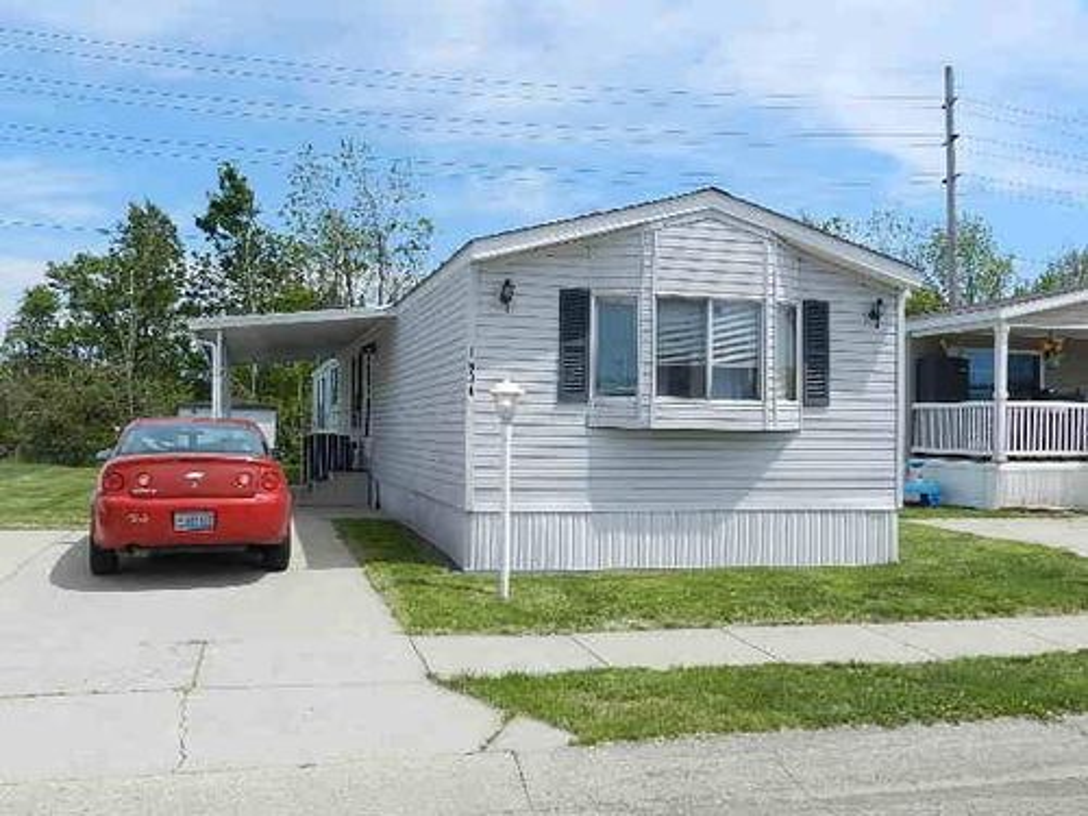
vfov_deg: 44.2
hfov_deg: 56.8
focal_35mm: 32
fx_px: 1006
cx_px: 544
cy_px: 408
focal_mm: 5.6
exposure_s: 1/1000
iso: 160
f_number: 4
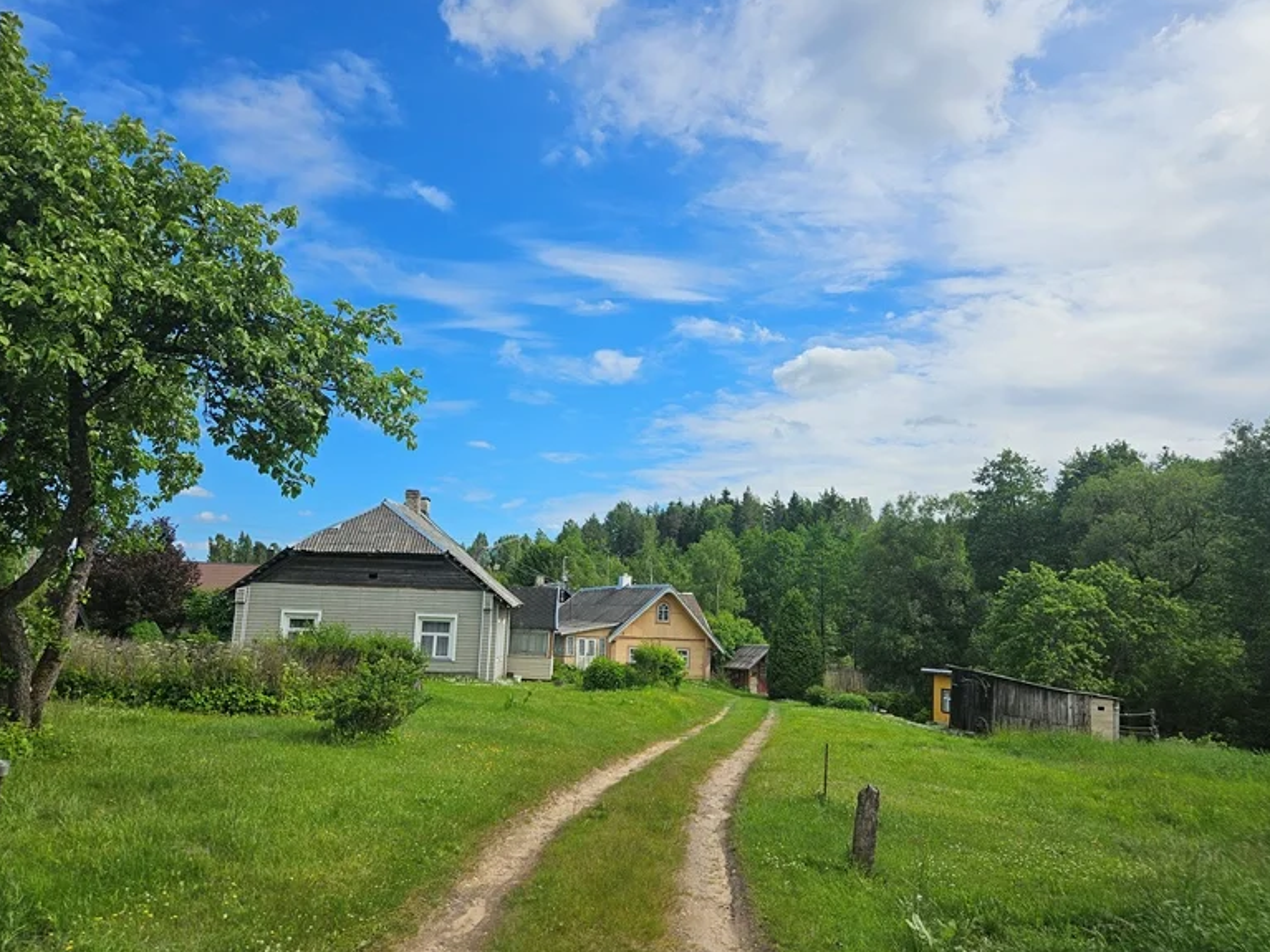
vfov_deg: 56.8
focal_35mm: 24
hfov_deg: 71.6
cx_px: 616
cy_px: 470
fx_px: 880
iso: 25
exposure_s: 1/2851
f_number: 1.8
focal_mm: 5.4
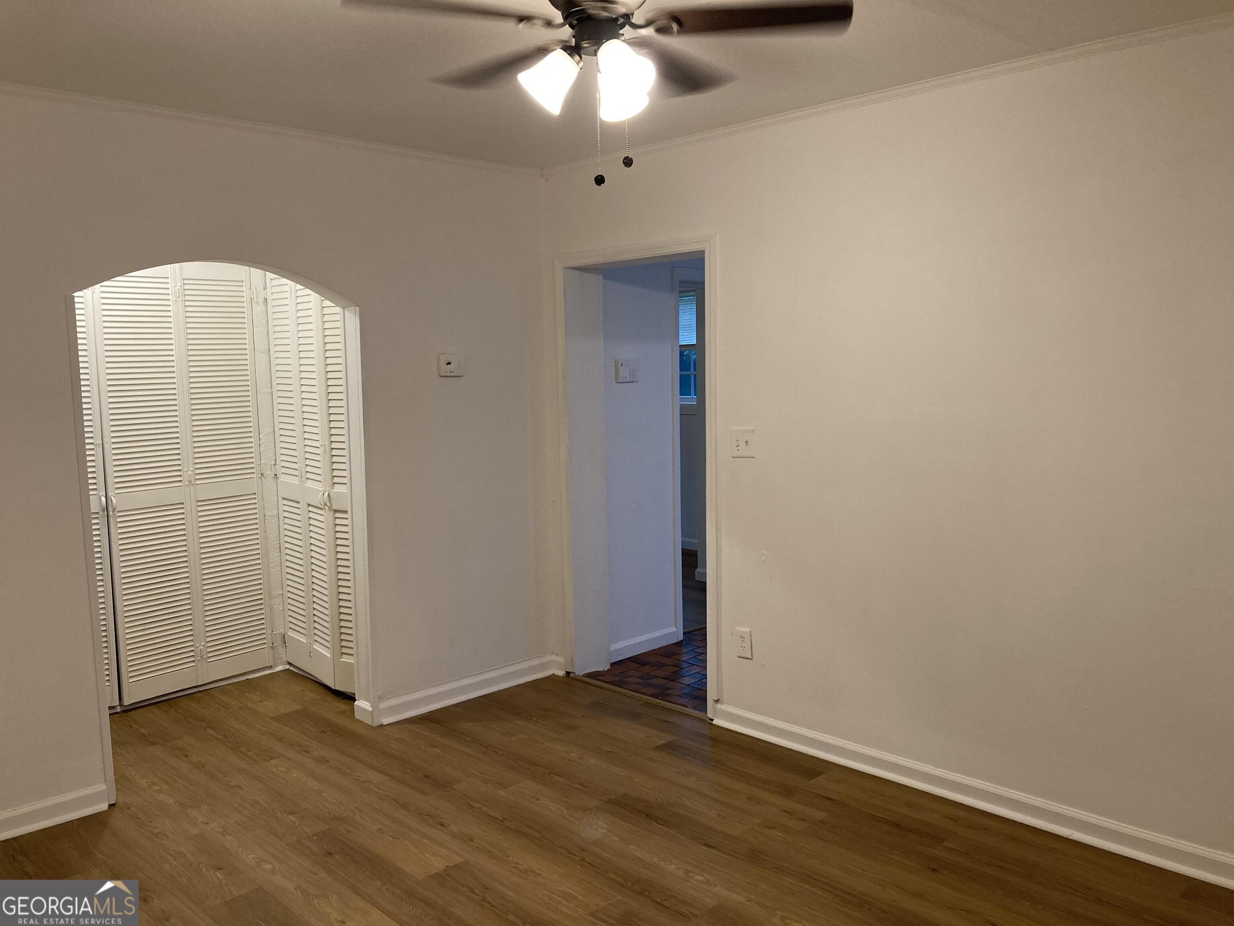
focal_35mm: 28
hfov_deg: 63.4
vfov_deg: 49.7
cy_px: 463
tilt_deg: -5.0
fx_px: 998
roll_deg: +1.3
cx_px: 617
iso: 100
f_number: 1.8
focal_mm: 3.99
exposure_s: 1/60
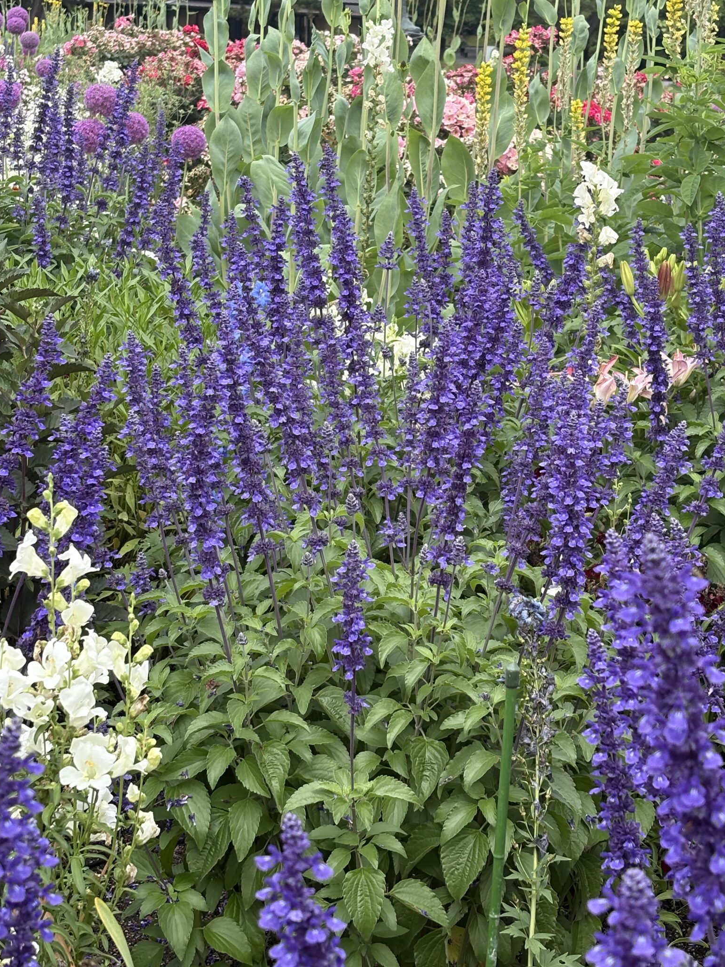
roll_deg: -2.0
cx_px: 403
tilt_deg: -11.4
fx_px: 1815
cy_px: 408
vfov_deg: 29.8
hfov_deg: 22.6
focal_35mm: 65
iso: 50
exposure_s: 1/907
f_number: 1.6
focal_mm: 5.96
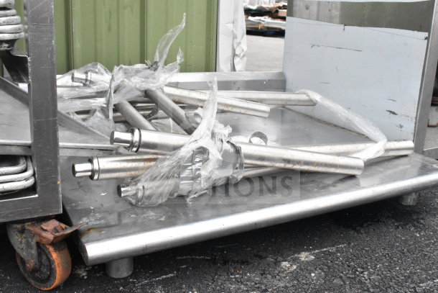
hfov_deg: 51.3
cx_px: 219
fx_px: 456
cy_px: 146
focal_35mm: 38
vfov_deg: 35.5
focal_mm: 25
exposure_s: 1/800
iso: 6400
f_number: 14
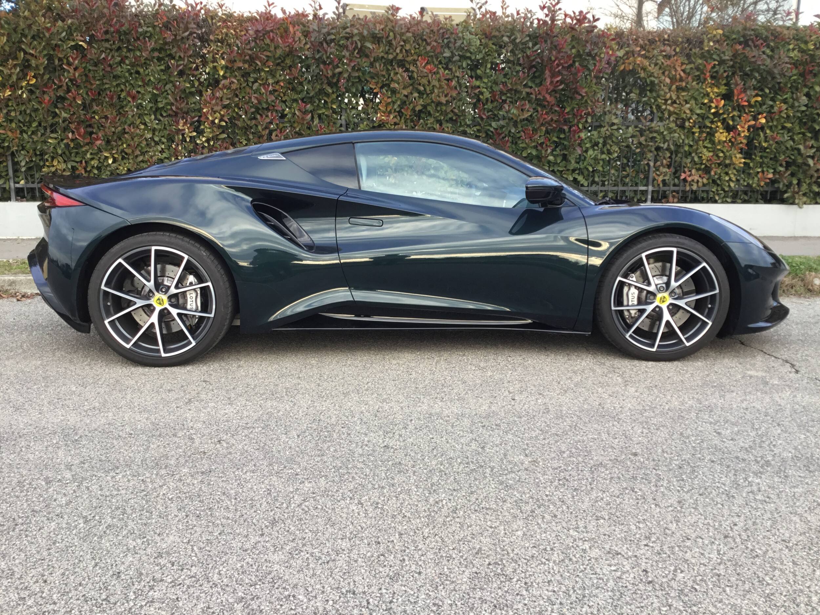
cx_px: 410
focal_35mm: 31
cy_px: 308
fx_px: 734
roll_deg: -0.1
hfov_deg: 58.4
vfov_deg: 45.4
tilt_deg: -11.9
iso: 25
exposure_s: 1/100
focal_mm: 3.3
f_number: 2.4
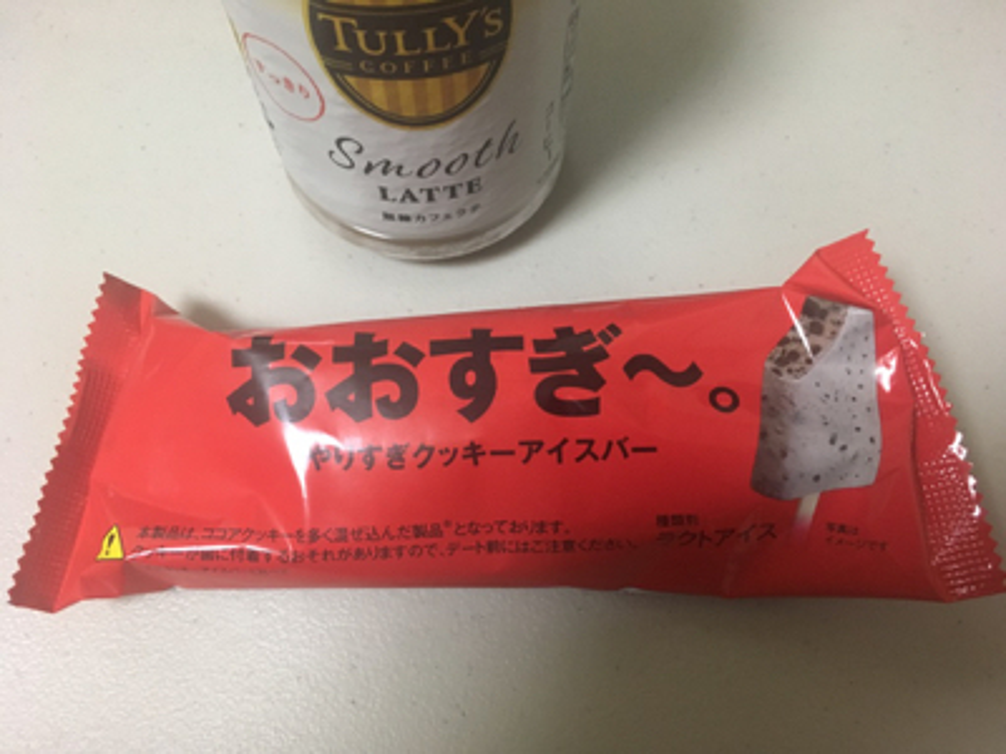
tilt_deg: -67.7
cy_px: 377
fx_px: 843
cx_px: 503
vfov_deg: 48.2
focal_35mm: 29
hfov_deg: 61.7
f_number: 2.2
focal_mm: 4.15
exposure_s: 1/20
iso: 200
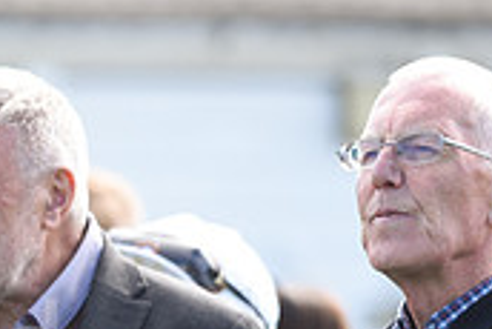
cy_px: 376
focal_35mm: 1010
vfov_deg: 1.4
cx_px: -306
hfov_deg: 2.0
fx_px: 13815
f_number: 5.6
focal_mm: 300
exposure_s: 1/500
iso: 400
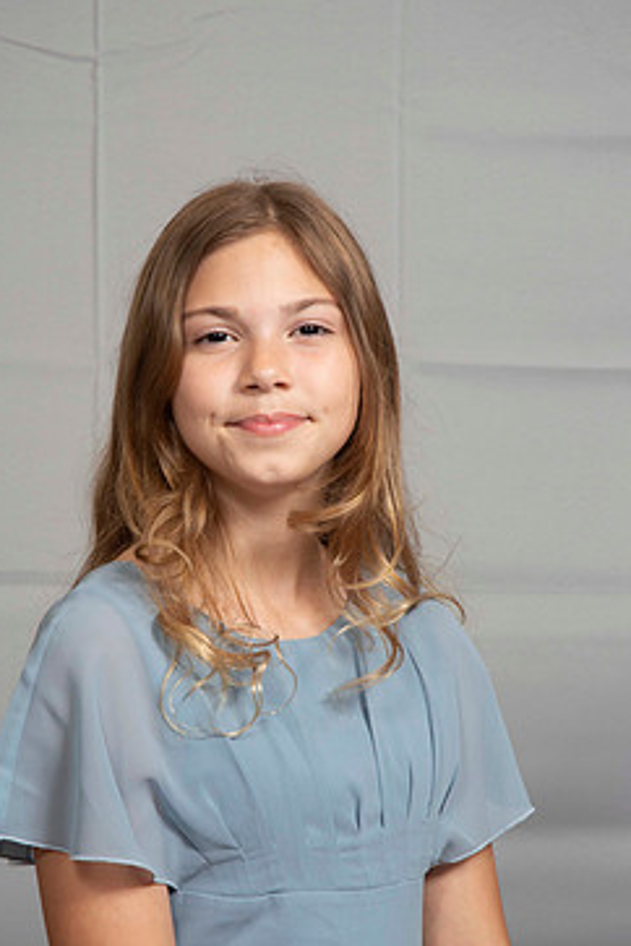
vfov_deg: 15.8
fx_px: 3418
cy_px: 513
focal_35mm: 130
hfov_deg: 10.5
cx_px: 249
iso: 100
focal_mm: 70
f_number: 6.3
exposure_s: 1/60
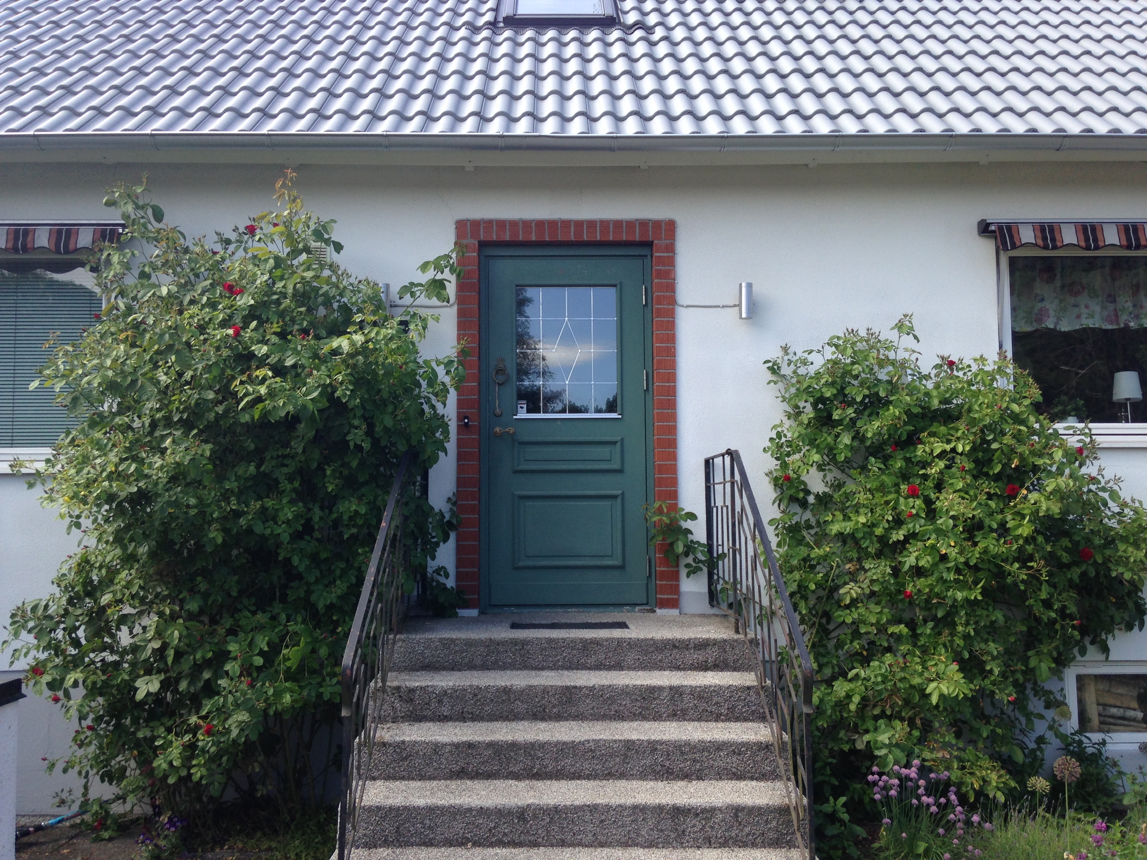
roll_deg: +0.9
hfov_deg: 55.4
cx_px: 574
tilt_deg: +3.6
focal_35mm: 33
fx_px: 1093
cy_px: 430
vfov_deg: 42.9
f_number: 2.4
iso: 50
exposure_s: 1/417
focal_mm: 4.12
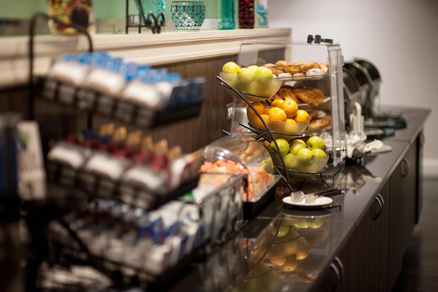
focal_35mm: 85
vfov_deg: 16.1
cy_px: 146
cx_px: 219
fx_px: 1033
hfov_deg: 23.9
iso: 800
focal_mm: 85
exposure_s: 1/125
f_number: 1.4
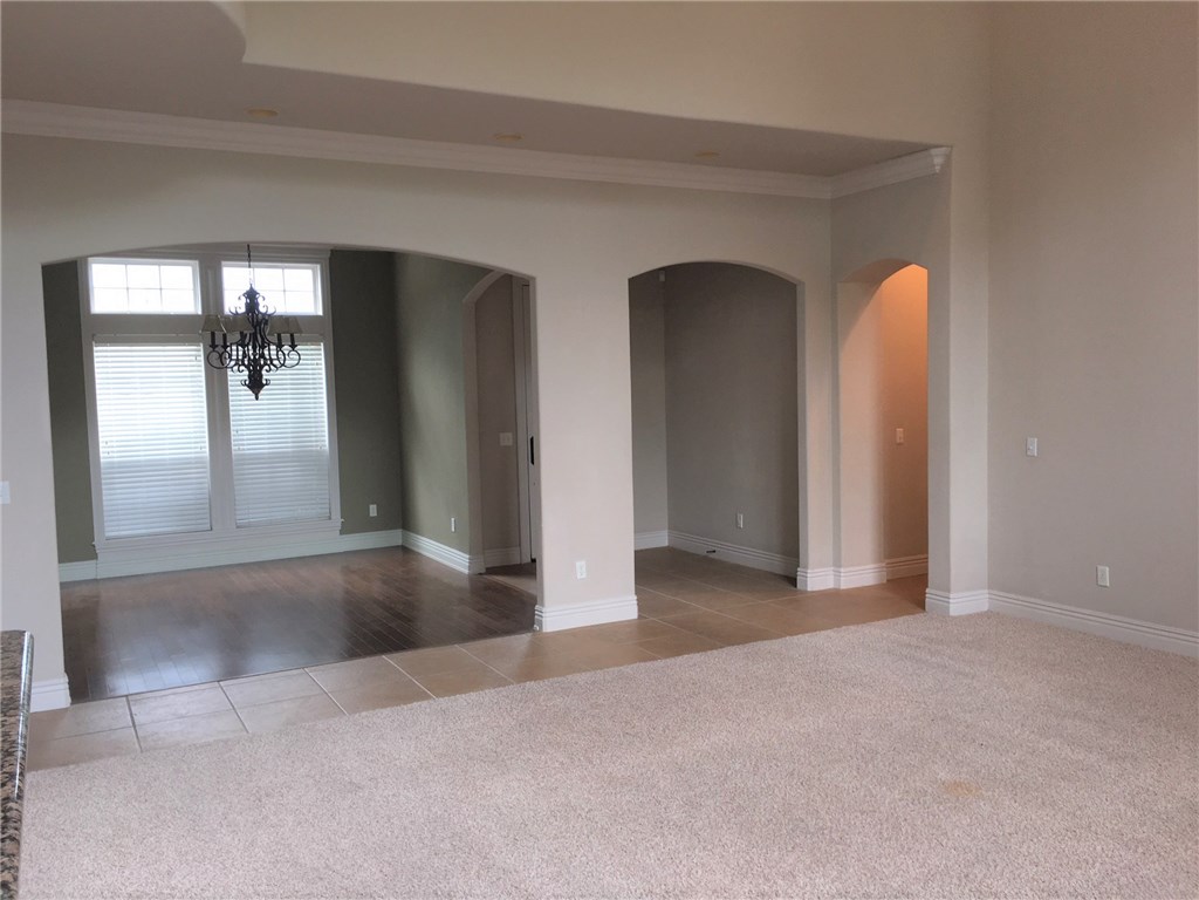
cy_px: 450
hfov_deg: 61.7
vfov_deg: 48.2
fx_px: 1004
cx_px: 600
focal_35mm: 29
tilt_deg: -4.0
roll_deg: +1.9
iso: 32
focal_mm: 4.15
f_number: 2.2
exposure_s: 1/30
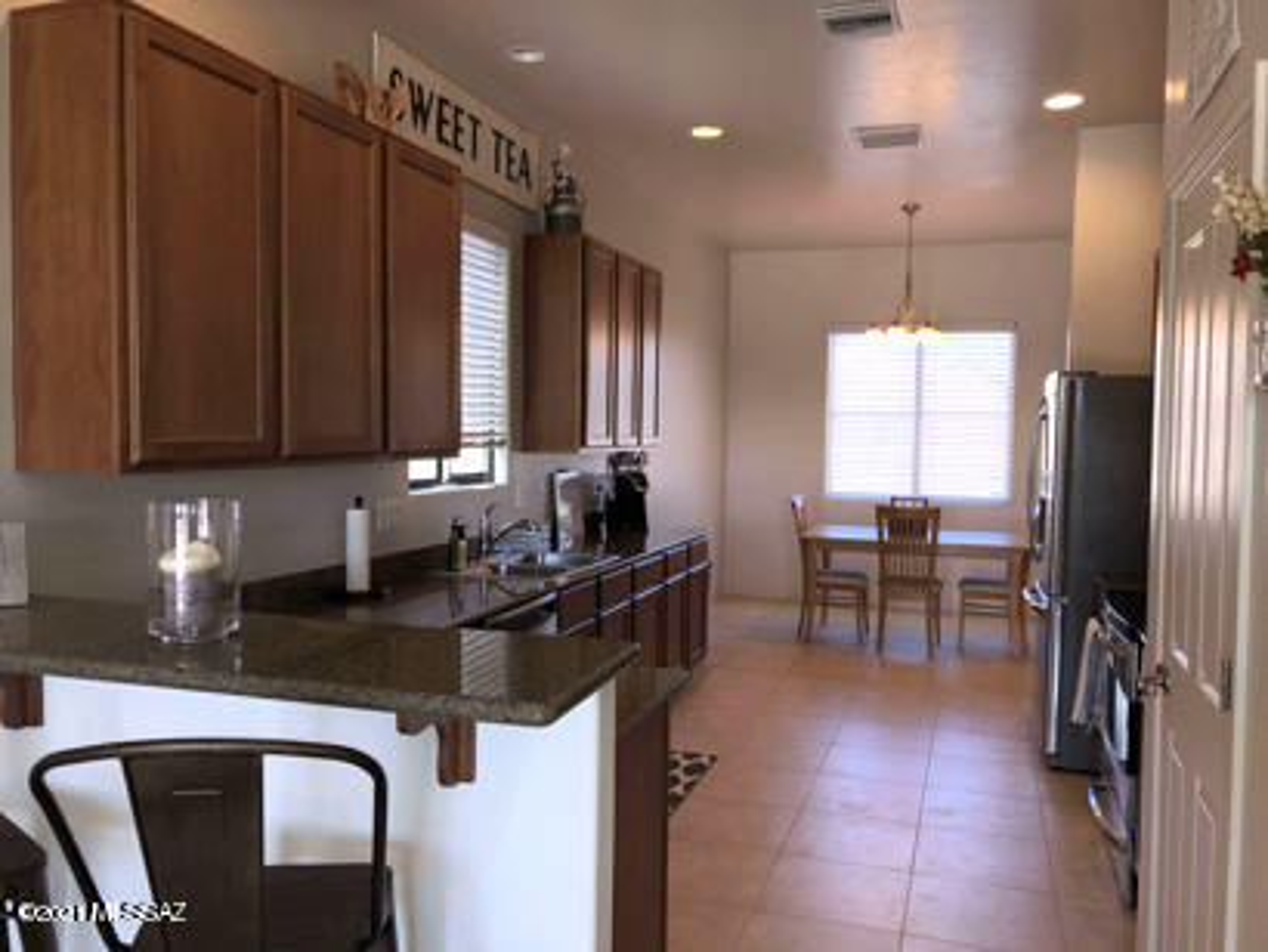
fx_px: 1026
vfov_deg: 49.8
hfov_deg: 63.4
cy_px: 476
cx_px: 634
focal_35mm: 28
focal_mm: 3.99
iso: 25
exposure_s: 1/120
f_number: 1.8
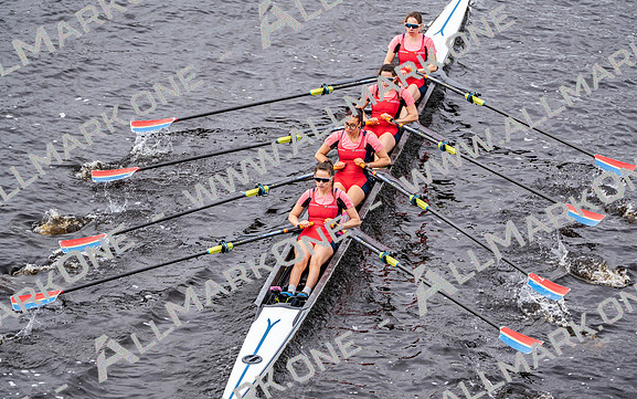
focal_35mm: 205
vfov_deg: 6.4
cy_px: 212
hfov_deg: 10.2
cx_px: 319
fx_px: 3560
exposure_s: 1/2000
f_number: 2.8
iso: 320
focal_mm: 200
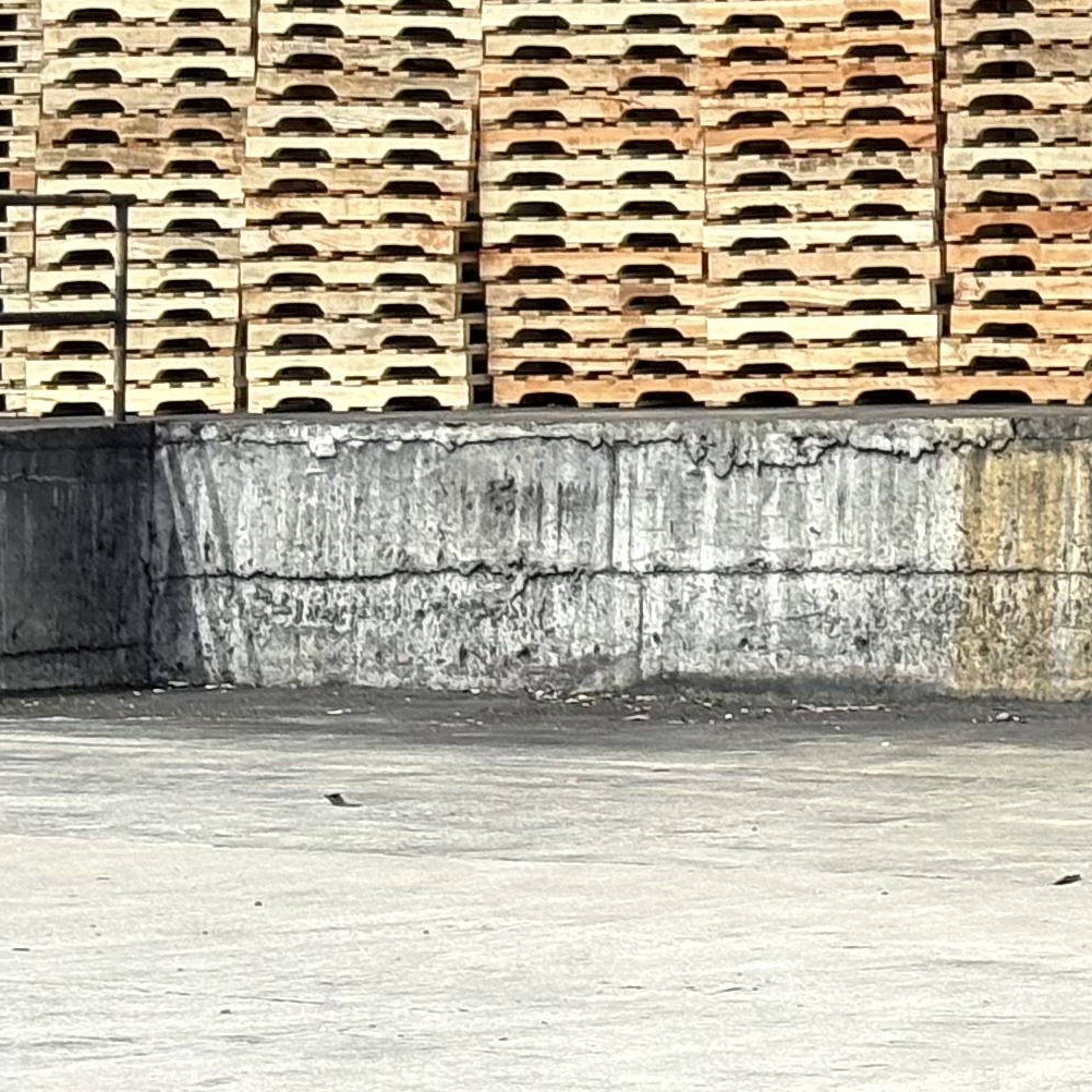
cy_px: -289
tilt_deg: +5.6
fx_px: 6603
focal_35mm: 185
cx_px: 1946
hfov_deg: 9.1
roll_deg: +0.5
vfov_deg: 9.3
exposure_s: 1/1287
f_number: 1.6
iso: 50
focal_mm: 5.96
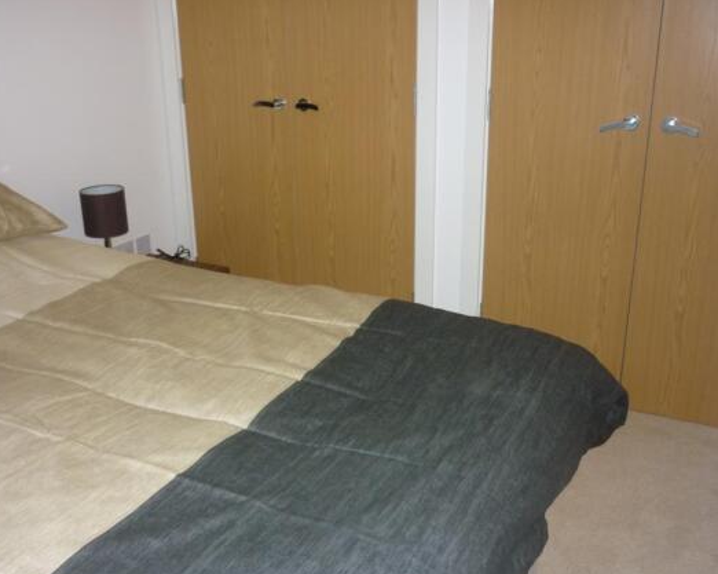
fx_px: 765
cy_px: 295
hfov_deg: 50.2
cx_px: 318
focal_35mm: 36
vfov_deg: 41.1
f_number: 2.8
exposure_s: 1/30
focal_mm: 5.5
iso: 125
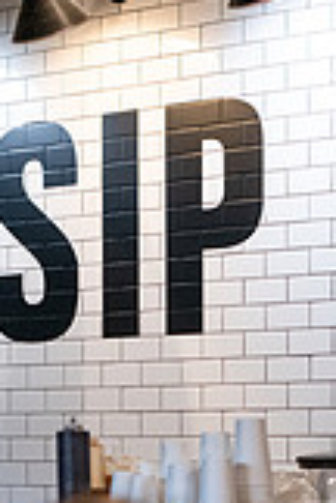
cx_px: 140
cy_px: 453
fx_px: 1946
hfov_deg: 9.9
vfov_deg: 14.6
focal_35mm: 139
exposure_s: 1/500
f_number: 2.8
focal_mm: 50
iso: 2000
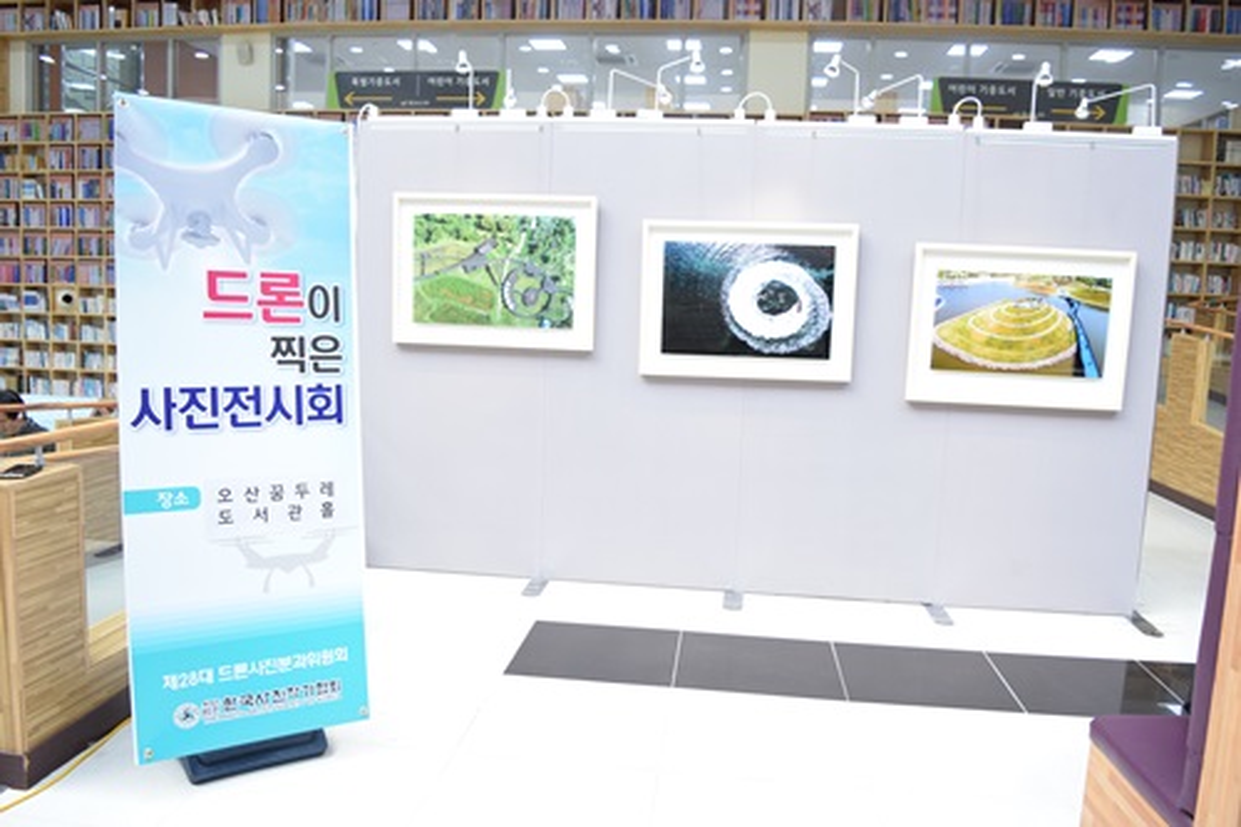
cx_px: 620
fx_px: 1241
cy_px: 414
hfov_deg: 53.1
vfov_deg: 36.8
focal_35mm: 36
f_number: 4.5
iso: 500
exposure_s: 1/80
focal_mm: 24
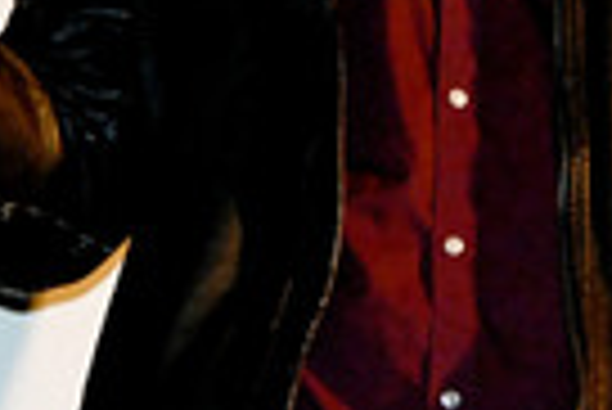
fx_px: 6756
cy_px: -252
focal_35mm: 397
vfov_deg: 3.5
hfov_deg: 5.2
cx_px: -52
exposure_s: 1/100
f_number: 6.3
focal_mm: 120
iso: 5000
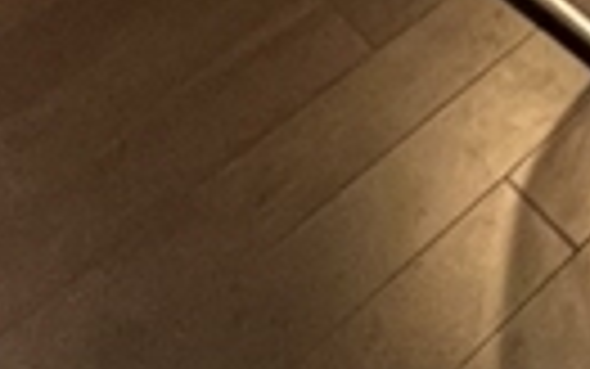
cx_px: 1248
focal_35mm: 81
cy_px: -1094
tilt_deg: -7.8
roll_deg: +0.4
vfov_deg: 8.3
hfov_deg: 17.0
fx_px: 1303
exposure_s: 1/60
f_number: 1.8
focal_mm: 1.57
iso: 500
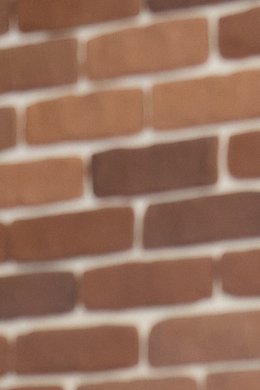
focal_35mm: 369
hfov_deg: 3.7
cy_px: 1159
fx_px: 3997
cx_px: -159
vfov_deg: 5.3
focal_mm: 50
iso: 1000
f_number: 4
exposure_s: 1/250
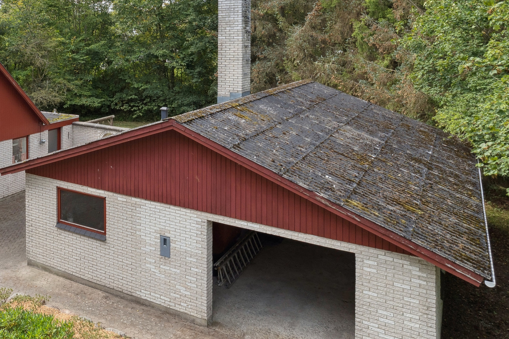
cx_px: 82
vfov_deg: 37.4
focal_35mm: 35
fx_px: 501
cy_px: 182
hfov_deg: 49.7
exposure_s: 1/160
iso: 200
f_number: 8
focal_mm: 13.5
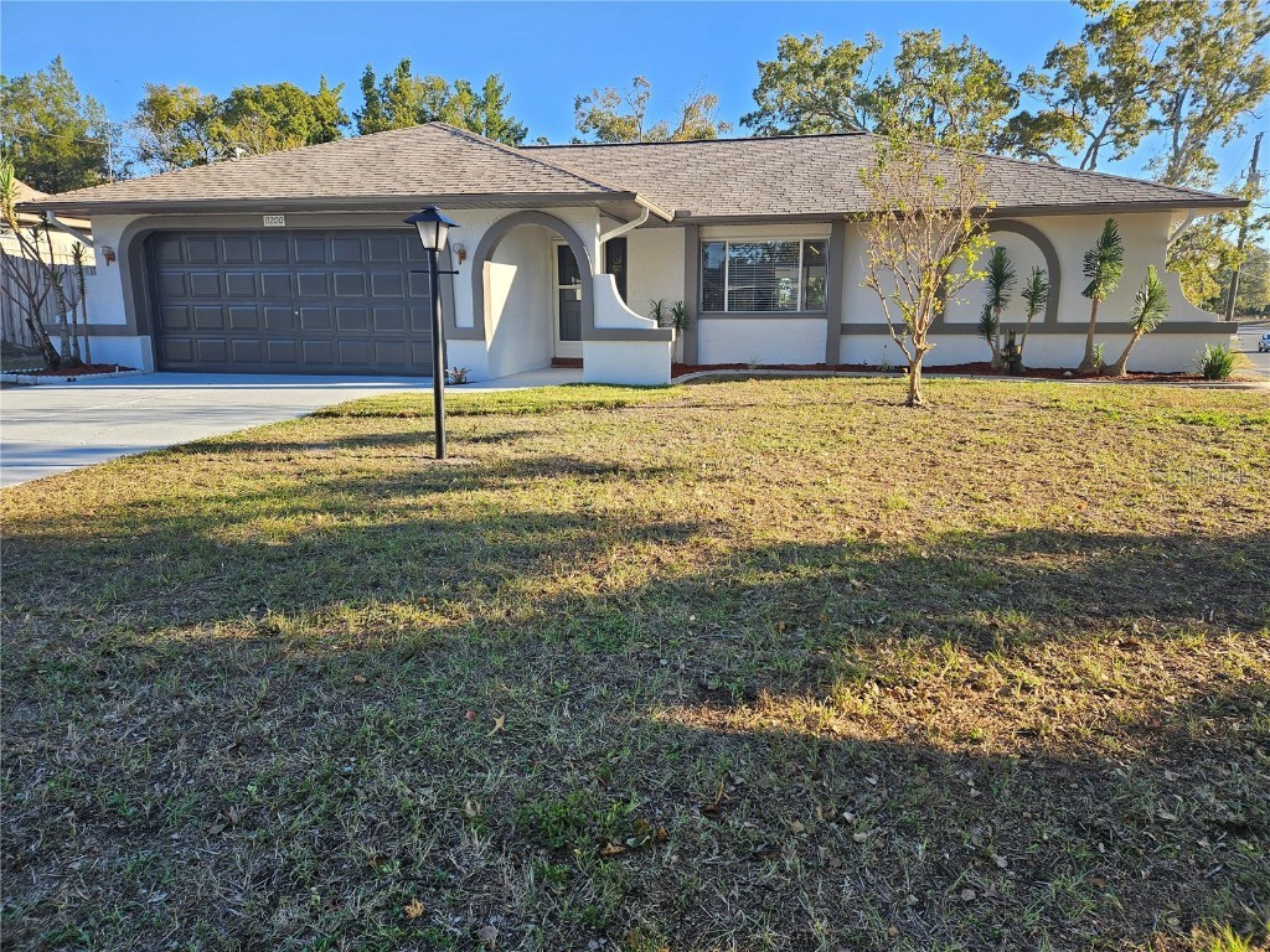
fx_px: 844
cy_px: 476
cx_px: 635
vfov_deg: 58.9
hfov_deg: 73.9
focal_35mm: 23
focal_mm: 5.4
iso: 25
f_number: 1.8
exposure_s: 1/403
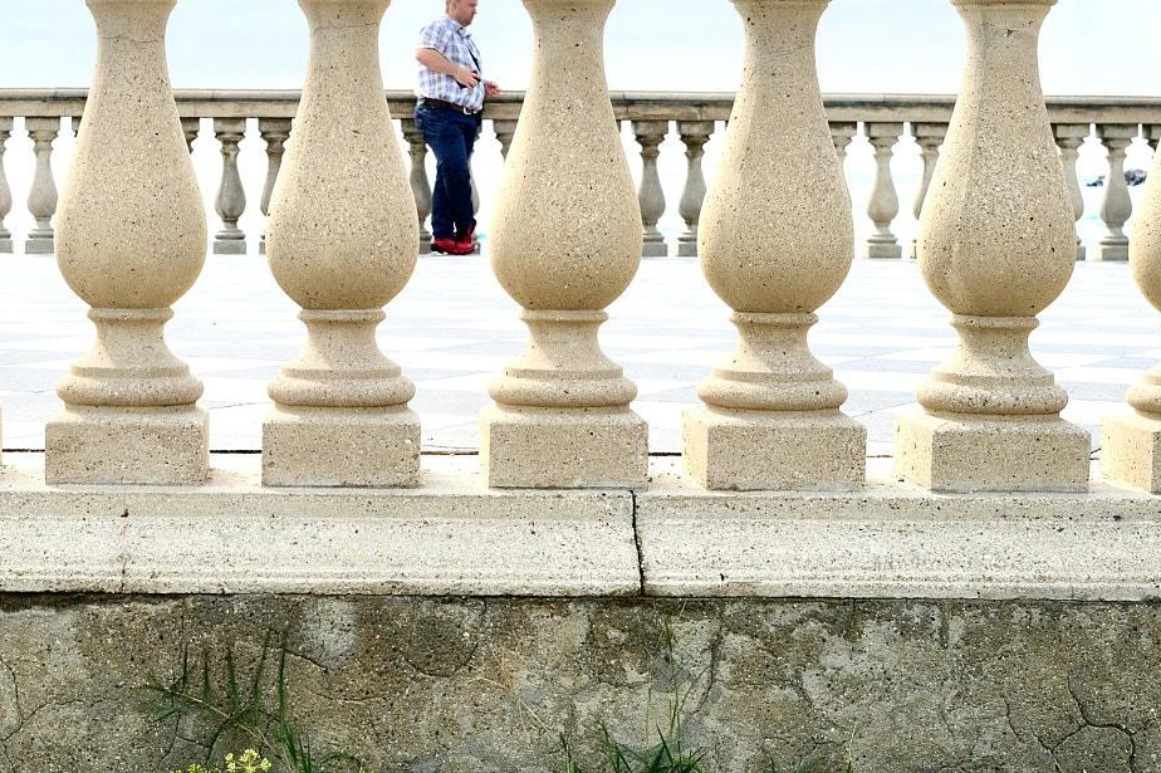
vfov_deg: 19.2
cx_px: 269
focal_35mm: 71
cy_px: 374
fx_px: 2288
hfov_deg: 28.0
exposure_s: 1/1300
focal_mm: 27
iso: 400
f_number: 6.4
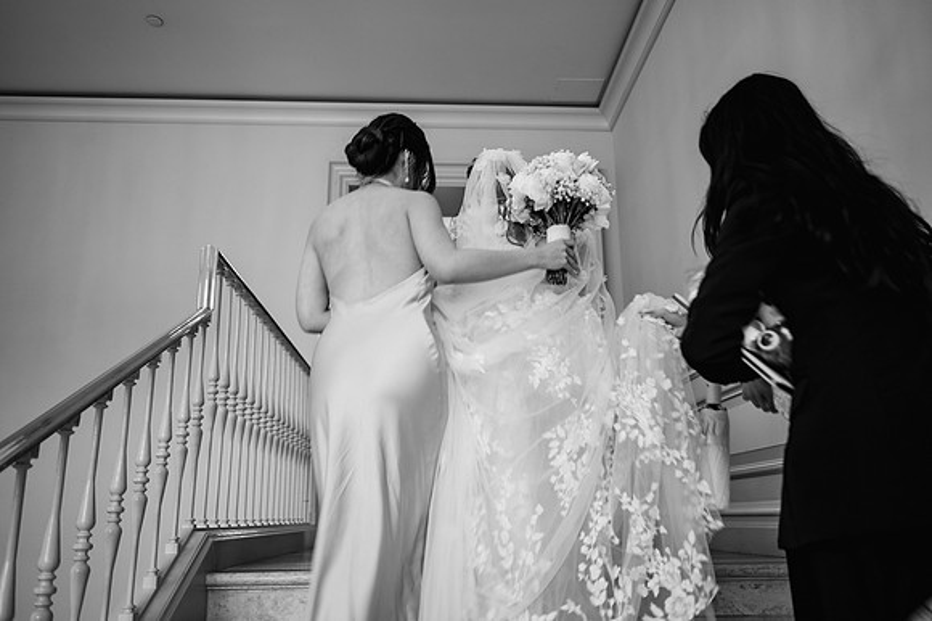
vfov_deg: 45.9
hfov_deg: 64.9
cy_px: 311
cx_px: 463
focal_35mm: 28
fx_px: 733
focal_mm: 28
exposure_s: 1/40
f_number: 2.8
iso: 100
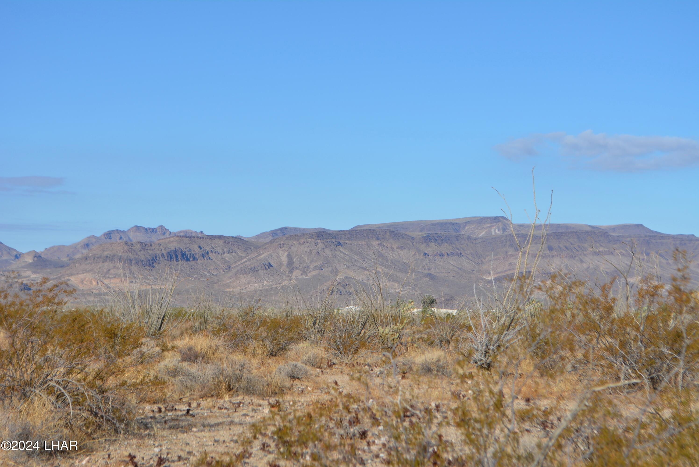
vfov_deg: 16.6
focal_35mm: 82
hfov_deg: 24.6
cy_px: 234
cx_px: 350
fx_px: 1603
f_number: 9
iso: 100
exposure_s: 1/320
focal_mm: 55
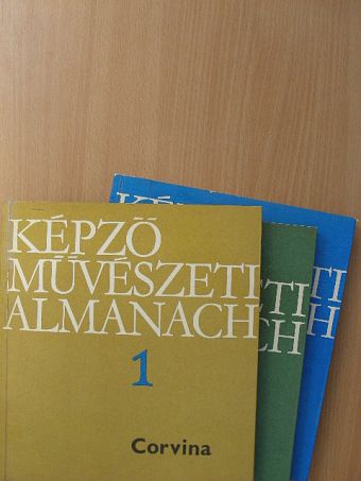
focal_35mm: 44
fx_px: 612
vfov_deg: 42.9
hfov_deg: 32.9
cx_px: 180
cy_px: 240
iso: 100
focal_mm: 7.4
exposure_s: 1/21
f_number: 3.5
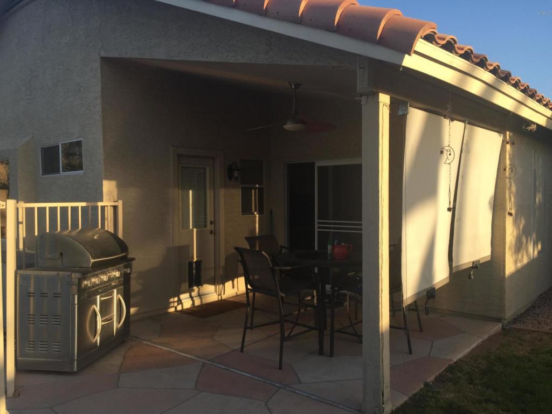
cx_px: 276
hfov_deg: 61.7
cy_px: 207
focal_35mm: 29
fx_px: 462
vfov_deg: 48.2
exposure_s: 1/494
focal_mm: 4.15
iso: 32
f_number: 2.2
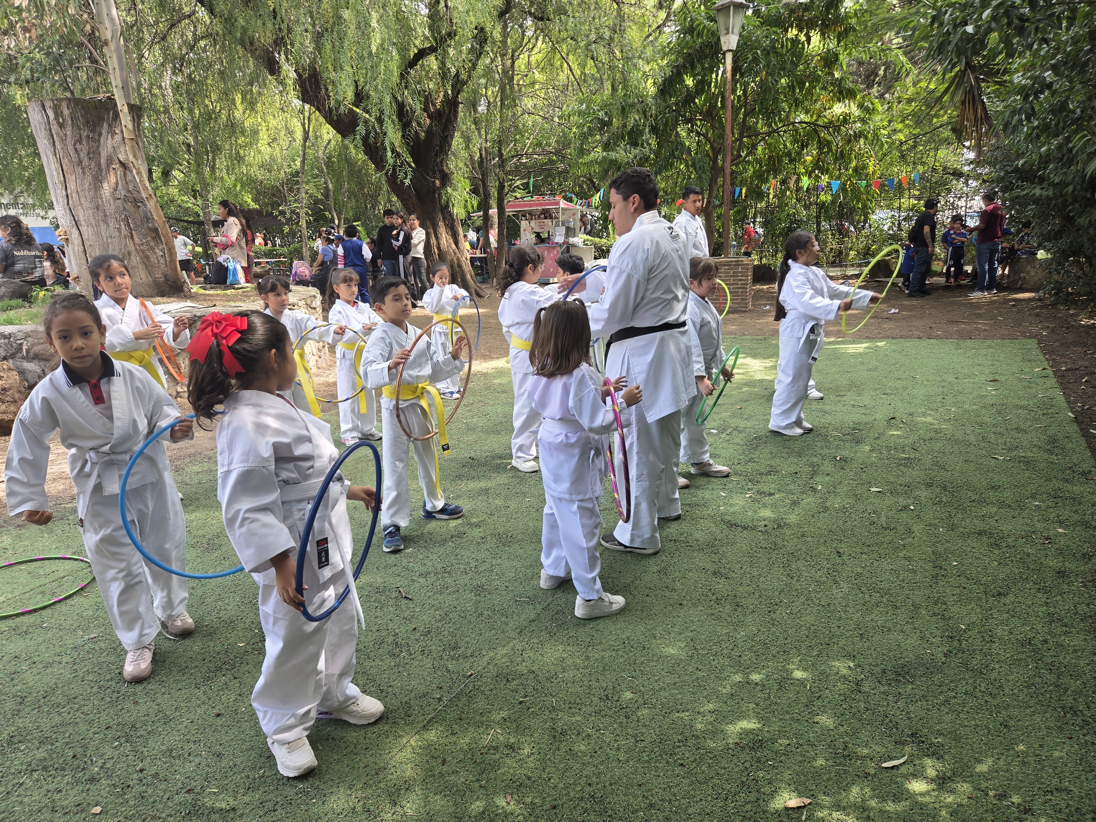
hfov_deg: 73.9
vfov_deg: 58.9
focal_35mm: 23
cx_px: 548
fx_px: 728
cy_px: 411
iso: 40
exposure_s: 1/180
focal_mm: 5.4
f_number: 1.8
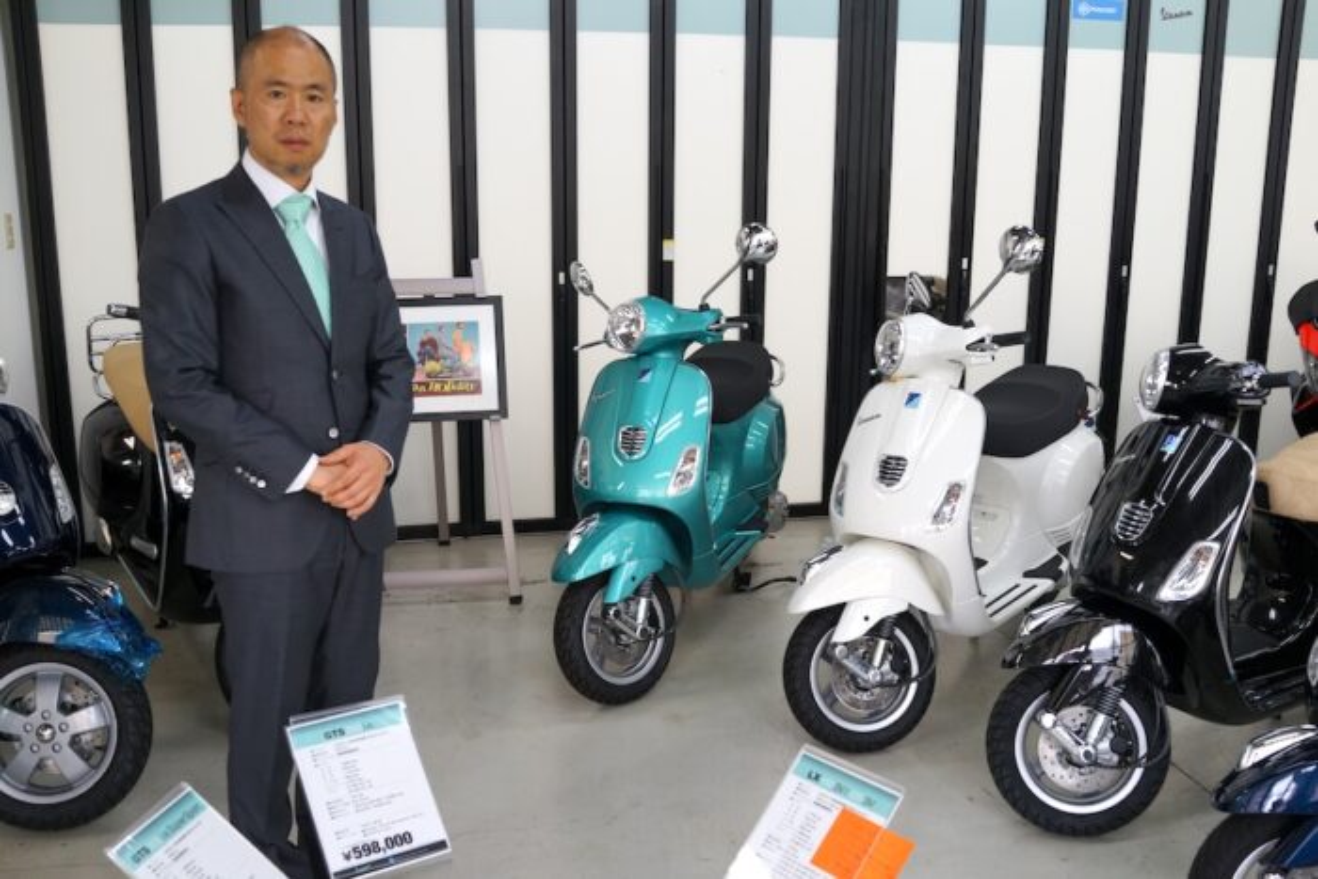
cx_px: 659
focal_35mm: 35
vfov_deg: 37.9
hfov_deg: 54.4
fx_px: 1282
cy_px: 440
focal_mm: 35
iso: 400
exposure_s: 1/80
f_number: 5.6
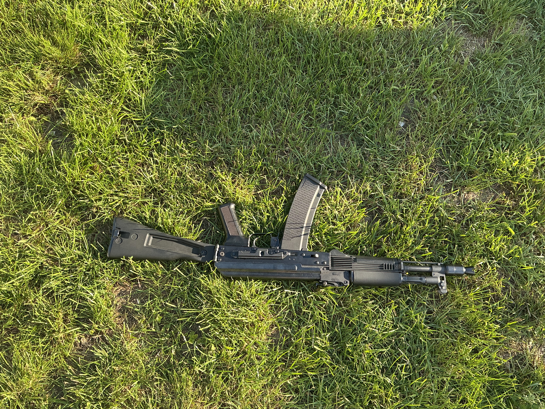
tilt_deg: -70.4
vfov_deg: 48.2
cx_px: 272
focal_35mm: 29
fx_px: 457
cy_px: 204
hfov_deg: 61.7
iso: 20
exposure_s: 1/163
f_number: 1.8
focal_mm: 3
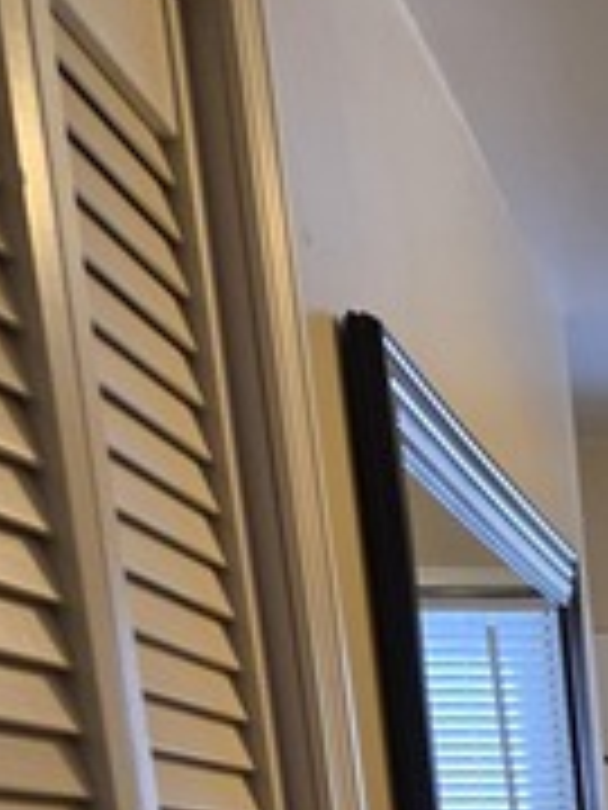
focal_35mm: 85
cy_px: 1438
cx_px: 1072
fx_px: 1991
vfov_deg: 18.3
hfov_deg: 15.2
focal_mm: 5.4
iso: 200
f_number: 1.8
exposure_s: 1/120
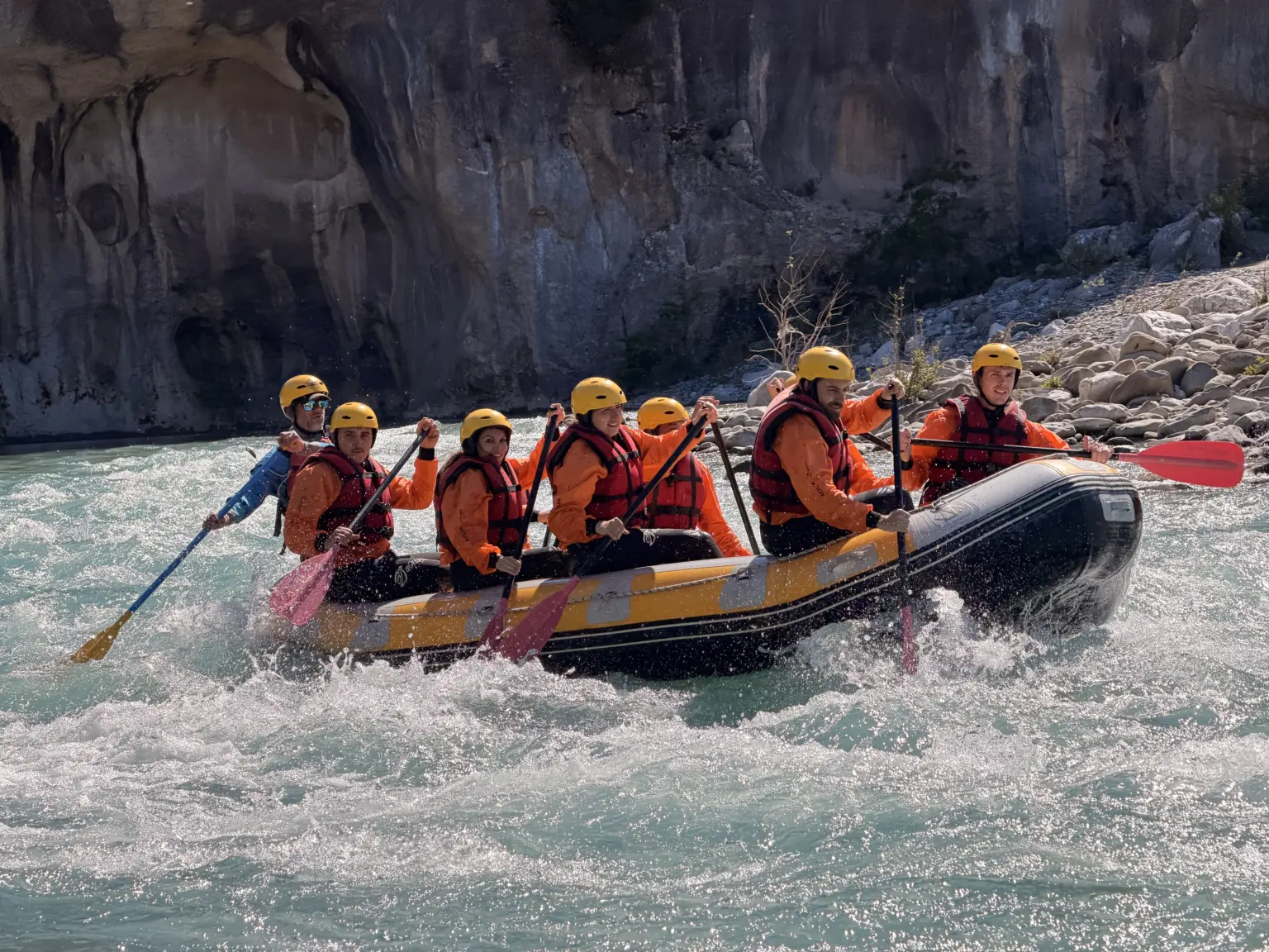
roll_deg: +2.7
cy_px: 476
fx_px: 3666
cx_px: 634
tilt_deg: -1.8
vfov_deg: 14.8
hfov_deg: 19.6
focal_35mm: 100
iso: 32
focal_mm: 16.89
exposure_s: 1/638
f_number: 2.8
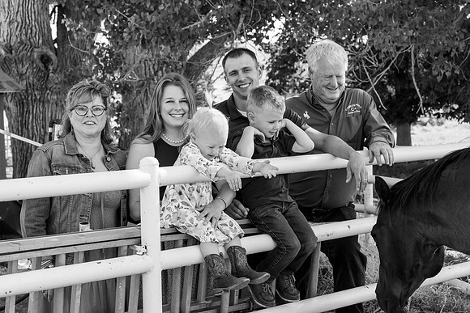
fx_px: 1110
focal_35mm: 85
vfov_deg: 16.1
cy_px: 156
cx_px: 235
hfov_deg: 23.9
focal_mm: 85
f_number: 10
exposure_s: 1/500
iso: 800
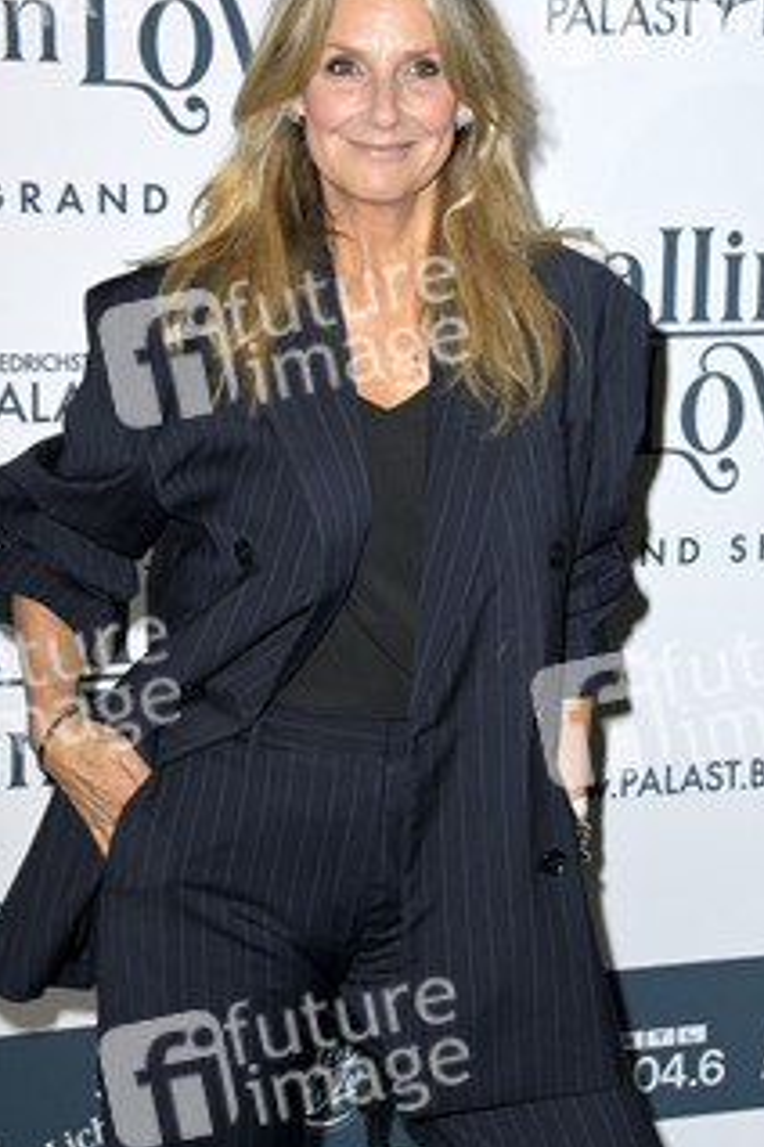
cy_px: 523
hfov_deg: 15.5
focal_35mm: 88
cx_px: 389
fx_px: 2801
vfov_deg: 23.1
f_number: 6.3
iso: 640
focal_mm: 70
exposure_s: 1/250
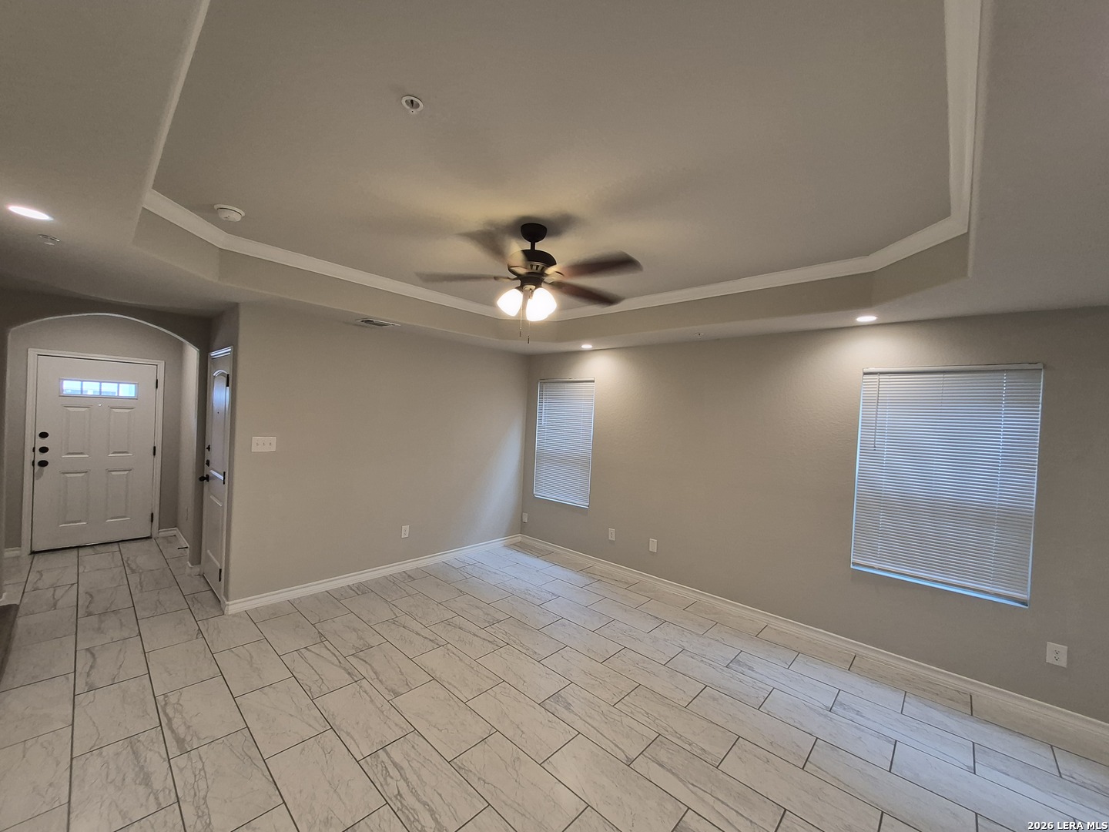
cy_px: 416
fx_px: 416
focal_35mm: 13
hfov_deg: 106.2
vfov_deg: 89.9
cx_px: 554
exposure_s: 1/60
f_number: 2.2
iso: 200
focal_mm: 1.74
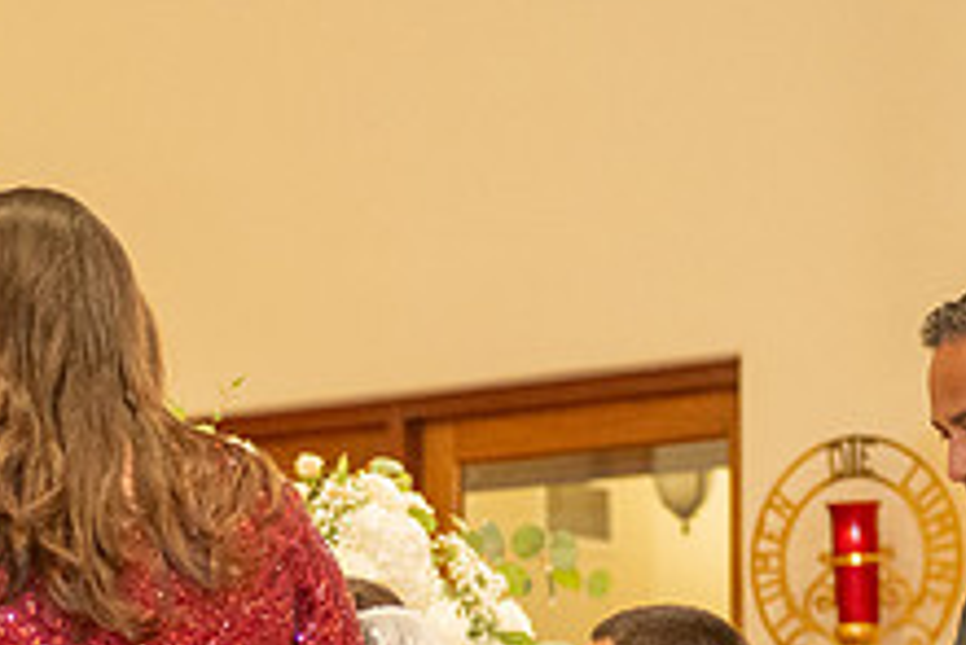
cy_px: 972
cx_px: -4
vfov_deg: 7.1
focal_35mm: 191
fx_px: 5128
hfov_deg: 10.7
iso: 1600
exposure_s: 1/160
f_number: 2.8
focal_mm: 50
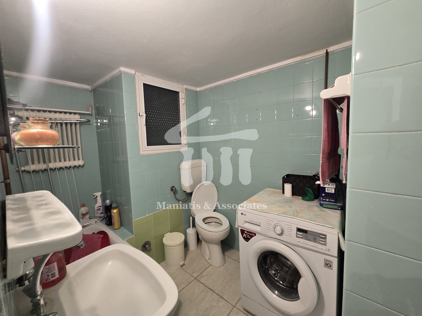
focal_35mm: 13
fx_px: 158
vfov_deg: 89.9
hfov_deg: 106.2
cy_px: 158
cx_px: 211
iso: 250
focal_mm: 2.2
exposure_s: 1/50
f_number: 2.2
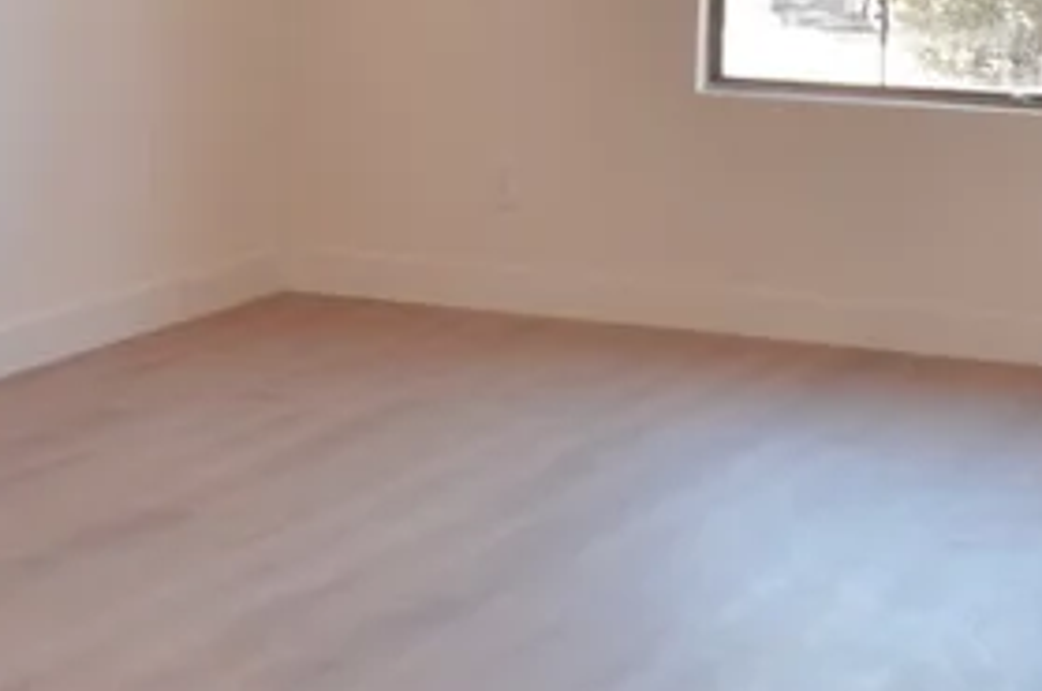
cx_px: 306
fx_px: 2861
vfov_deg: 13.7
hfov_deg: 20.5
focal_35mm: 99
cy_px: 153
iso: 200
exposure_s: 1/60
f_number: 4
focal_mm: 18
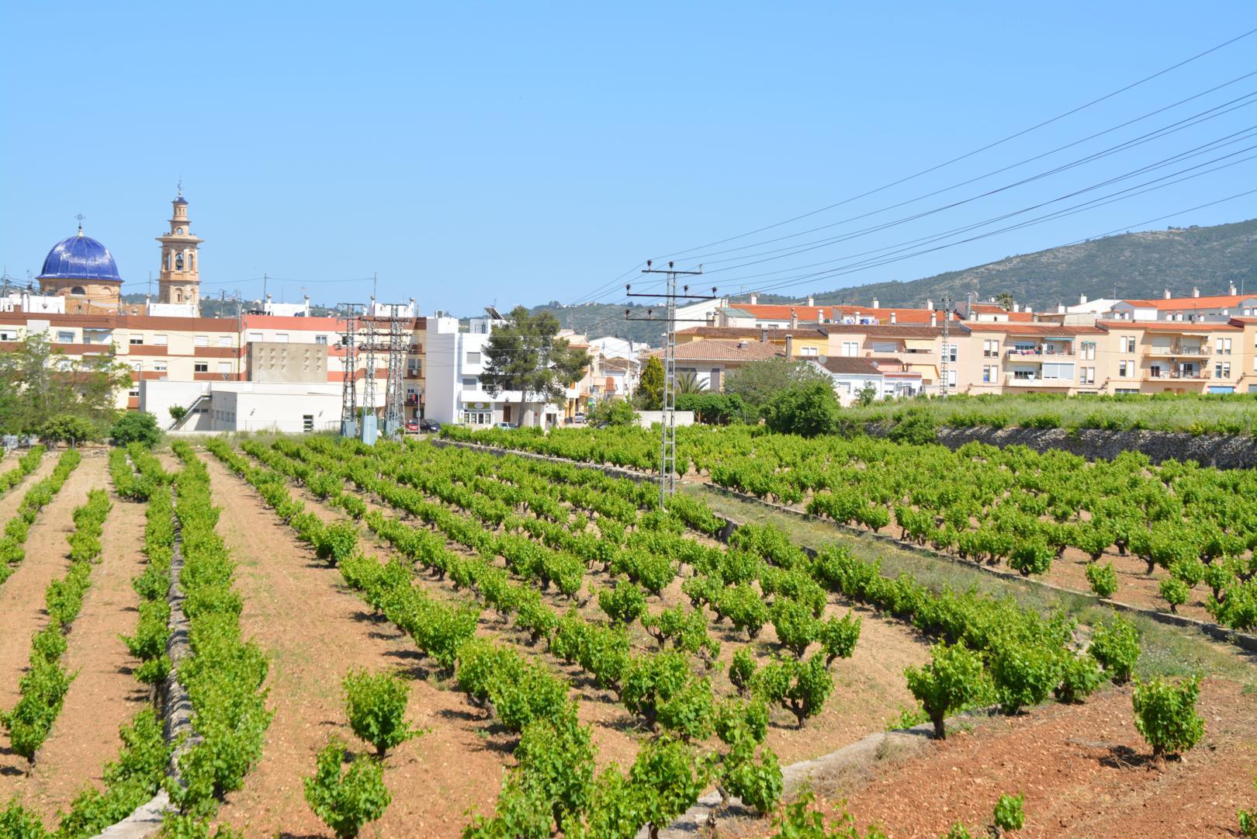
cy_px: 420
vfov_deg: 21.6
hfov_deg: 31.9
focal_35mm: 63
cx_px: 628
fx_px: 2200
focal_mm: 42
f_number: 9
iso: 100
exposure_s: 1/320
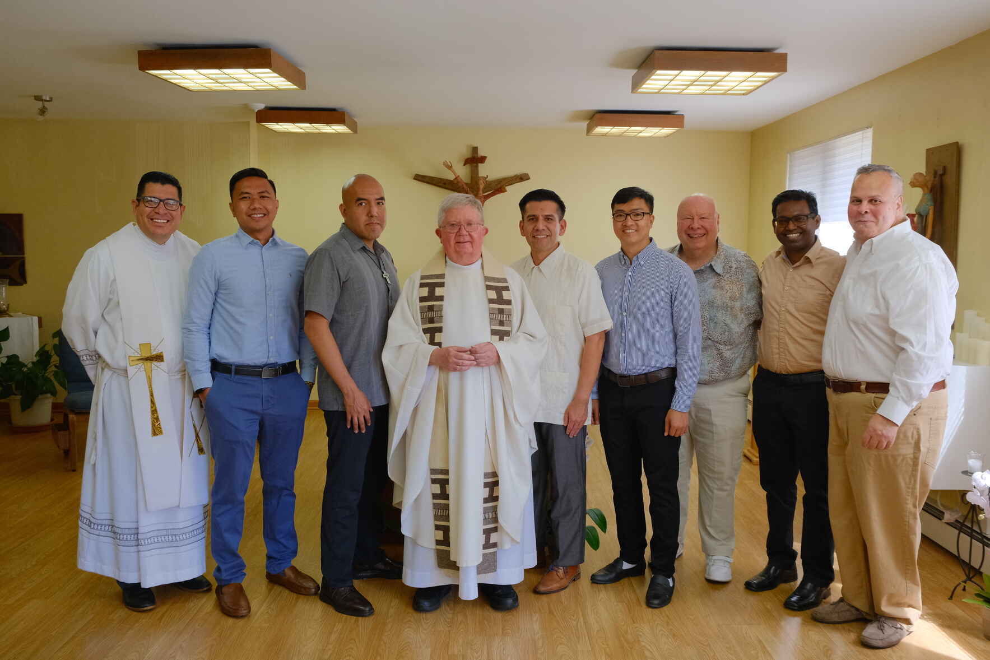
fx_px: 852
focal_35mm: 31
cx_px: 495
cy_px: 330
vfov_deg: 42.3
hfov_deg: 60.3
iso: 1600
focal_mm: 20.5
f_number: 5.6
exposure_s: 1/85
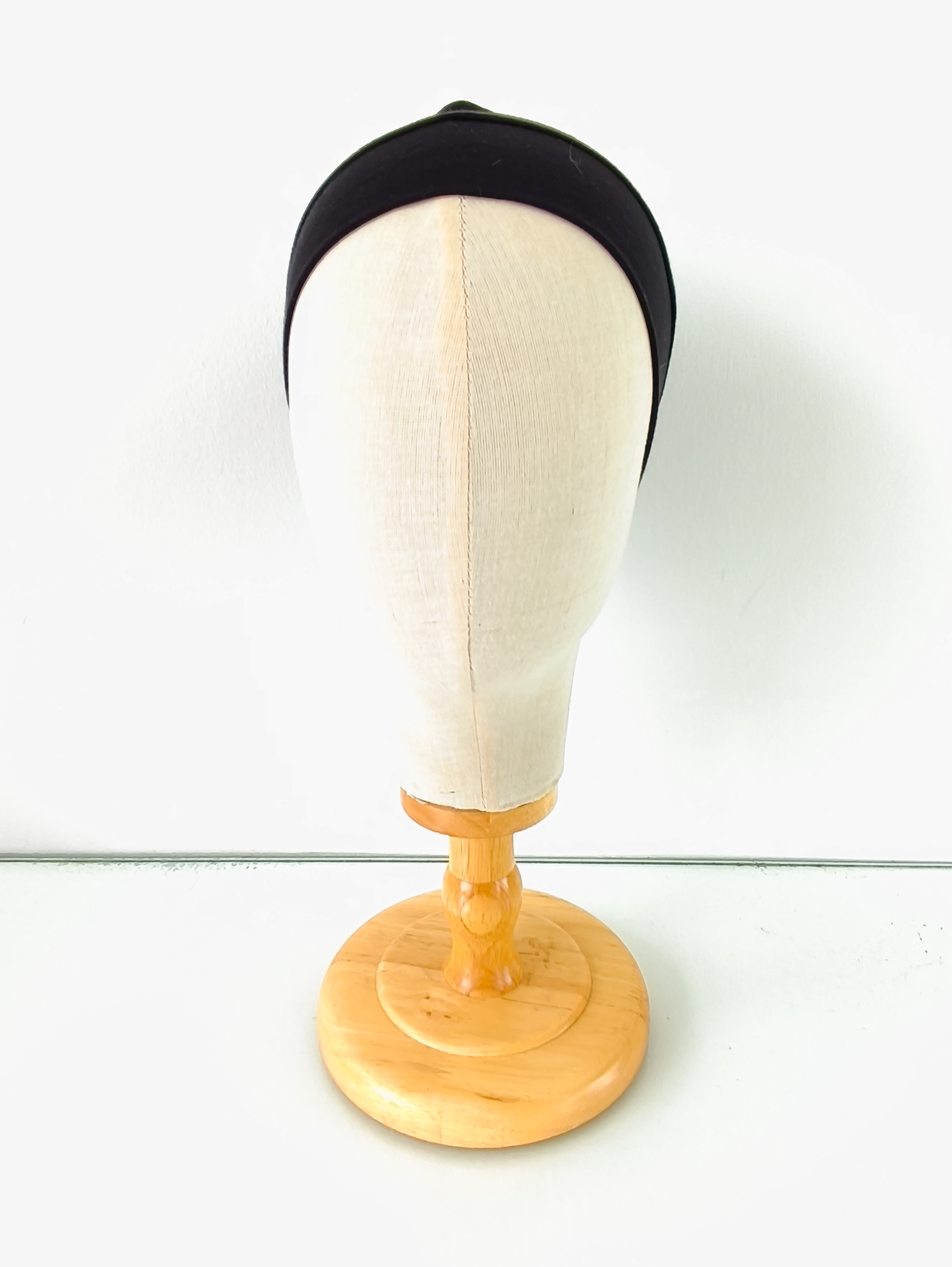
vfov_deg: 73.9
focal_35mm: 23
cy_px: 634
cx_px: 476
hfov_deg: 58.9
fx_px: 843
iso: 50
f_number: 2.2
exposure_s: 1/40
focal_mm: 1.65
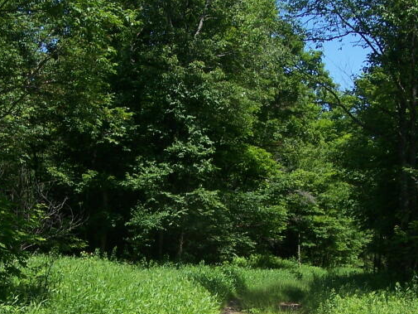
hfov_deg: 25.3
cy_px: 207
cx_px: 203
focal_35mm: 77
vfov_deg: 19.1
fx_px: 930
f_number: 2.8
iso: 80
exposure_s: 1/800
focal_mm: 6.3
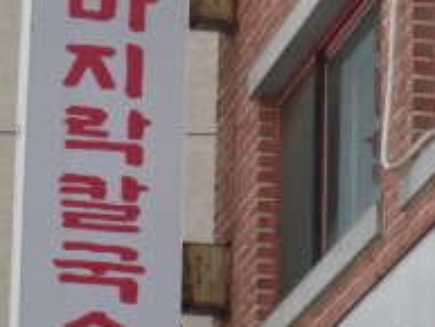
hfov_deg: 6.7
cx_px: 376
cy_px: 202
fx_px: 3709
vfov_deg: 5.0
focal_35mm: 295
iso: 80
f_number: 5.2
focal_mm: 18.9
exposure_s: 1/180
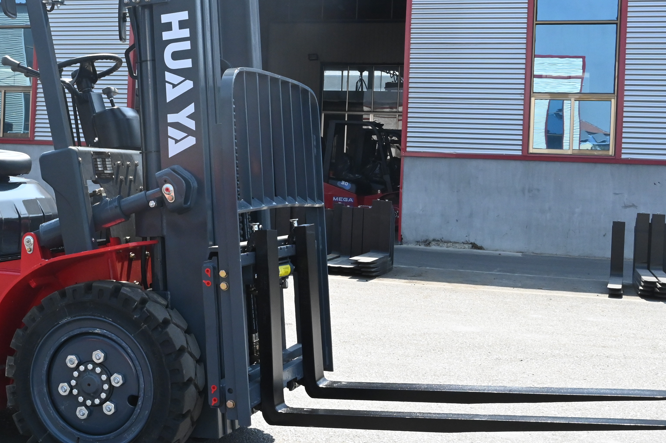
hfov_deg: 31.5
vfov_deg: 22.2
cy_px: 159
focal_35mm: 61
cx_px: 81
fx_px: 1128
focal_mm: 31
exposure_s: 1/800
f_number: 14
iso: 2500
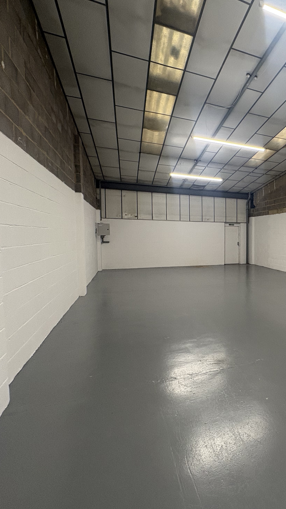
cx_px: 279
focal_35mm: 21
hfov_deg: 46.0
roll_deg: -0.8
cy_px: 256
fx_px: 283
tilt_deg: -3.3
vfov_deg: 83.8
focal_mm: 2.22
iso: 250
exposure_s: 1/100
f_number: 2.2
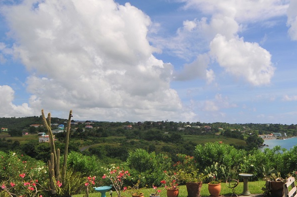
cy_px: 105
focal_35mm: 31
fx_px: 255
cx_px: 205
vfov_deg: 42.2
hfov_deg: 58.6
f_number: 11
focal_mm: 12
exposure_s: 1/250
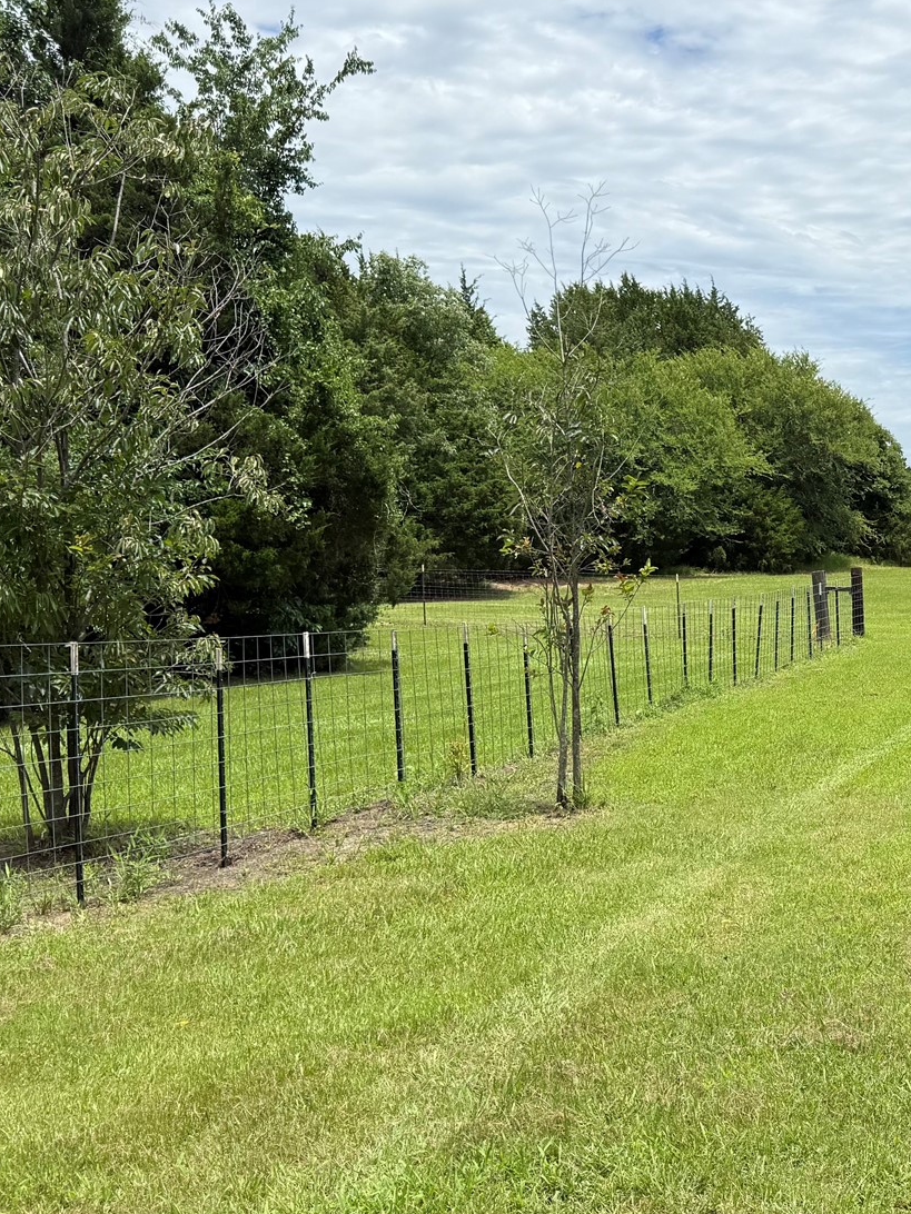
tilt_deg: -3.8
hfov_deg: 30.4
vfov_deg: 42.0
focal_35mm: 45
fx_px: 1579
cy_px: 673
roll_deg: +0.0
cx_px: 859
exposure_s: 1/4673
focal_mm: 6.76
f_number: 1.78
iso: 80
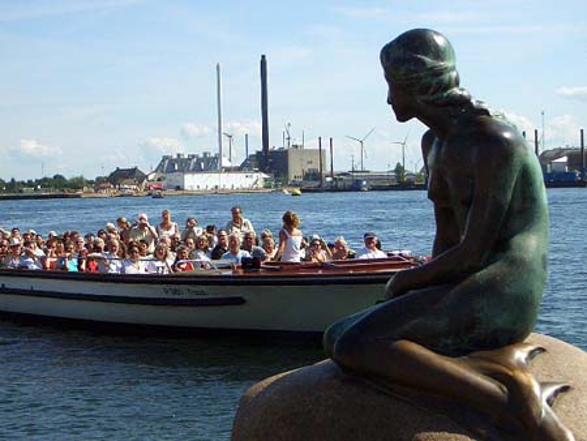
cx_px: 294
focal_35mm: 88
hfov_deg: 22.2
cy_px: 220
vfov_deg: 16.8
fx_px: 1493
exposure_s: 1/500
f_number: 7
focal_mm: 14.6
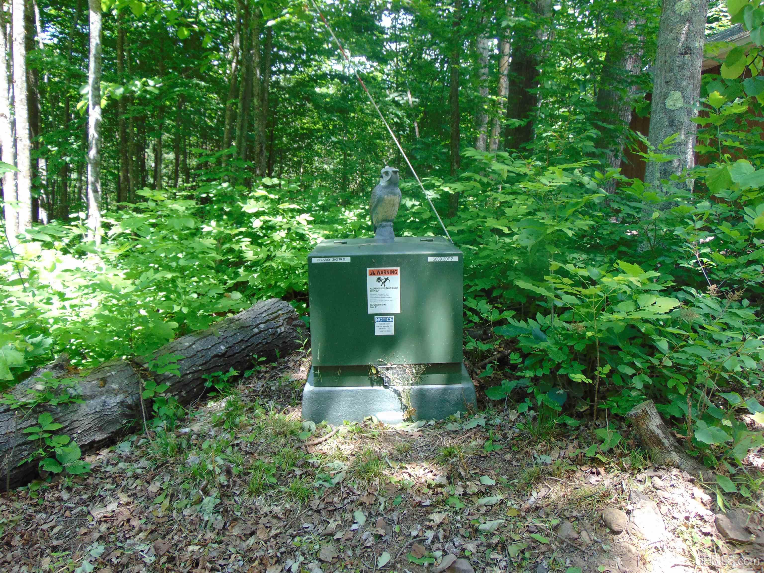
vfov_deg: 54.9
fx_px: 552
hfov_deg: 69.4
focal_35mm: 25
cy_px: 286
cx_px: 382
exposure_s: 1/100
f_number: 3
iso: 80
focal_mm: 4.5
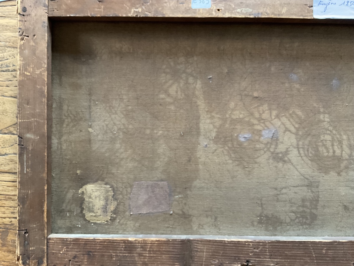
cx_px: 177
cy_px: 133
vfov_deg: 48.2
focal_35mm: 29
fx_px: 297
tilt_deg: -89.8
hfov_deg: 61.7
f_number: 1.8
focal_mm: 3
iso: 320
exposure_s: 1/30
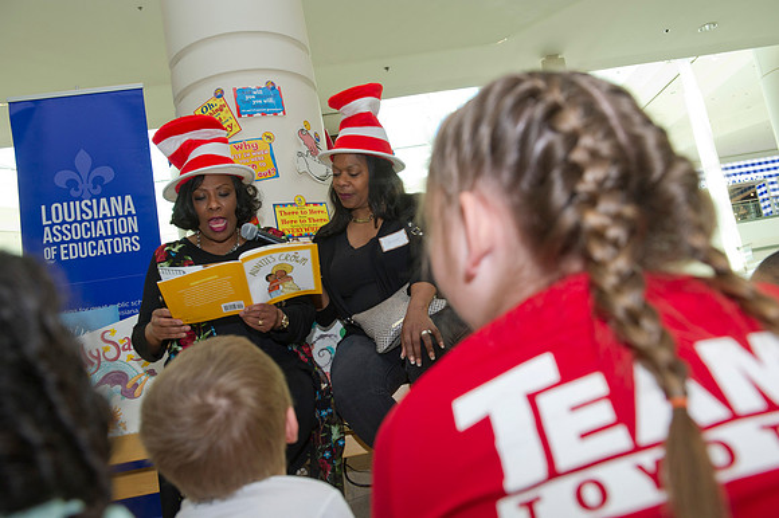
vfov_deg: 38.8
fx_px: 735
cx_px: 390
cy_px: 259
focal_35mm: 34
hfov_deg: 55.8
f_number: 5.6
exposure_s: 1/250
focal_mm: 34
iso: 1250
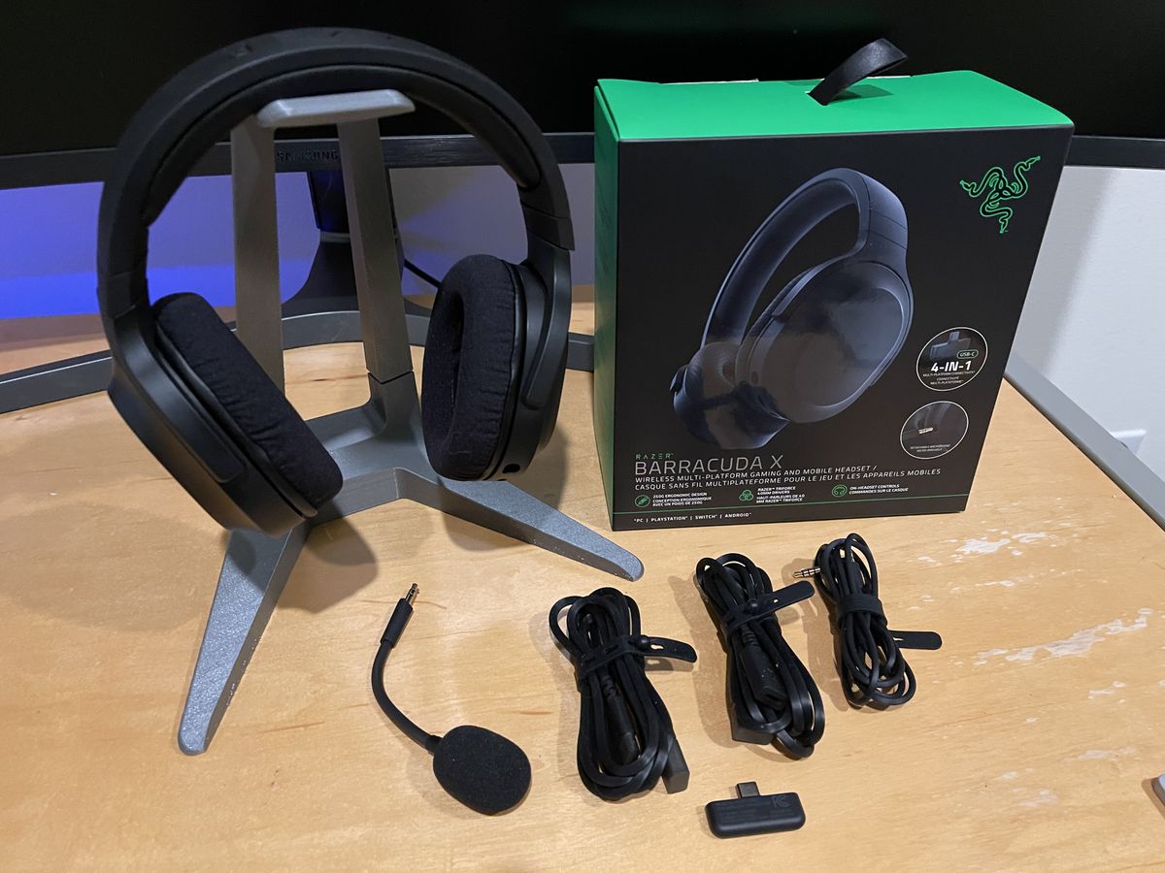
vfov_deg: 53.1
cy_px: 436
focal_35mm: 26
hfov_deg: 67.3
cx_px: 582
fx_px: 875
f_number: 1.6
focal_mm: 5.1
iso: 800
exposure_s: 1/29
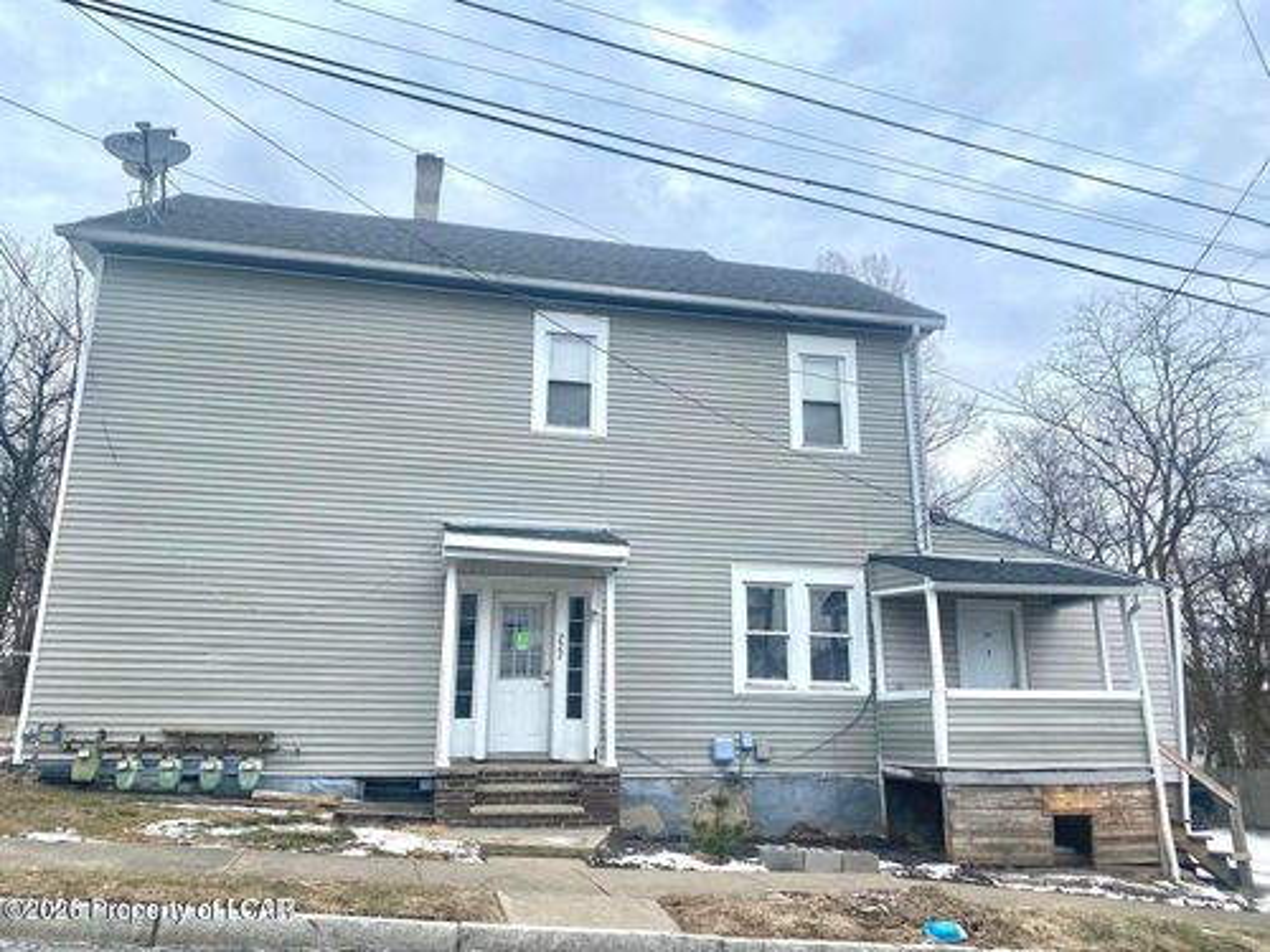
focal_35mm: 26
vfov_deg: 53.1
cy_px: 476
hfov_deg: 67.3
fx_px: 954
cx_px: 635
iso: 32
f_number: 1.8
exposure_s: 1/1678
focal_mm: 4.25
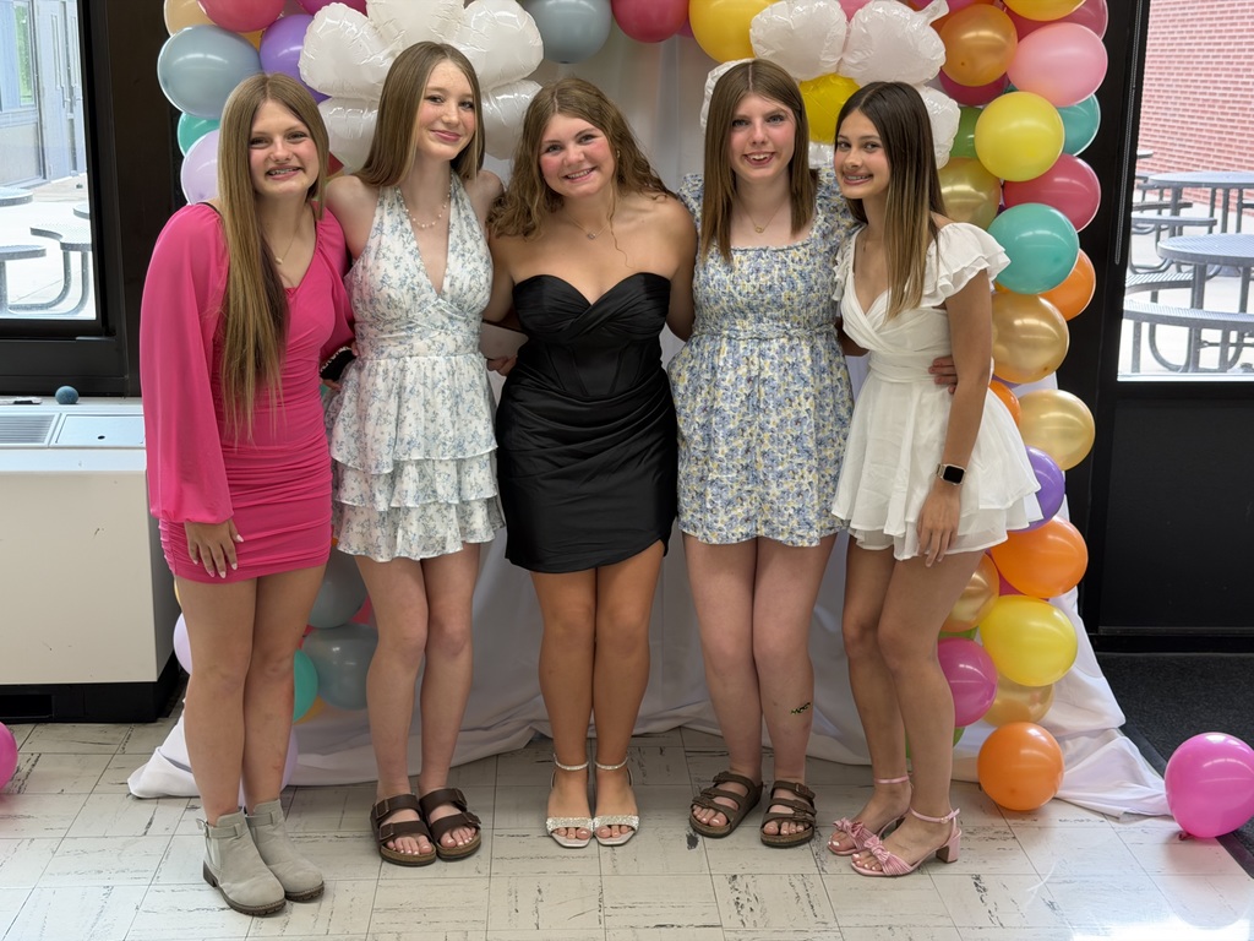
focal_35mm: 48
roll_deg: -0.8
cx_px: 627
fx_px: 1739
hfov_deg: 39.7
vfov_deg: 30.3
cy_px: 470
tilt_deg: -13.4
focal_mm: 6.76
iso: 100
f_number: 1.78
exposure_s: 1/120
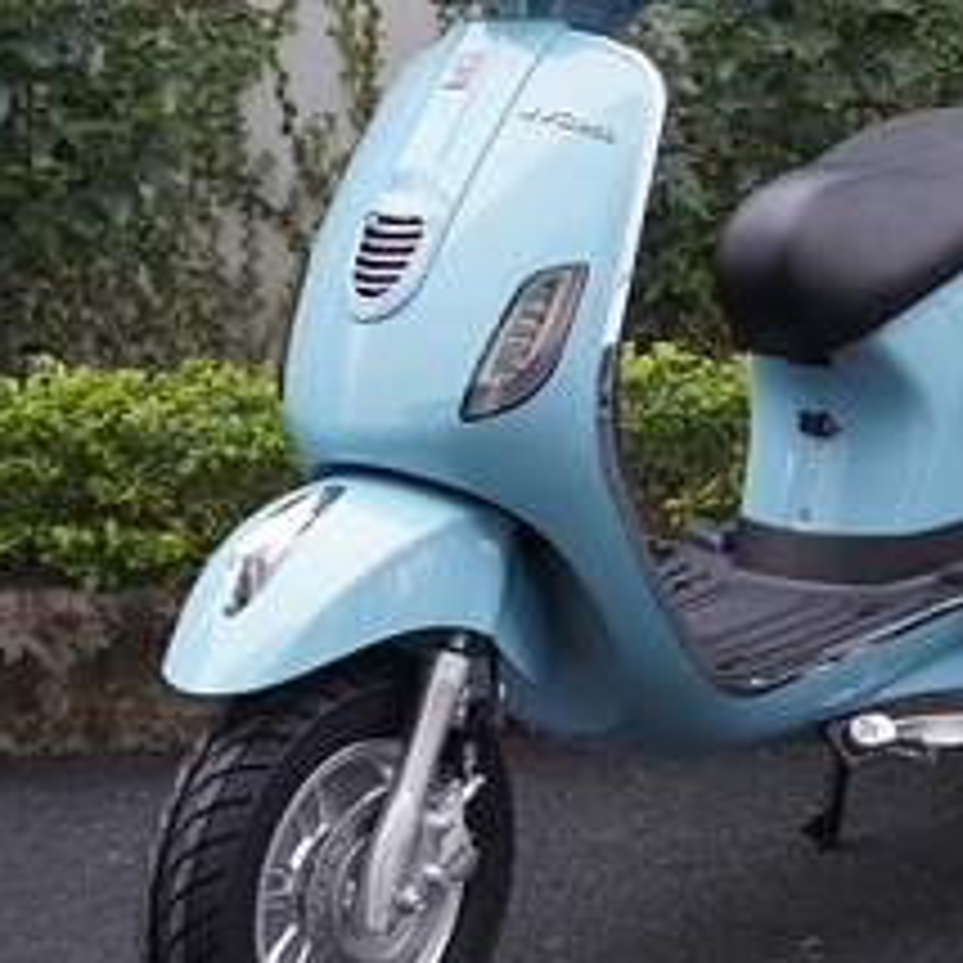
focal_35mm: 83
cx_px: 860
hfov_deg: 20.5
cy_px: 432
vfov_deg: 20.9
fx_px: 2611
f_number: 5
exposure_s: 1/160
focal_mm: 29
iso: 4000
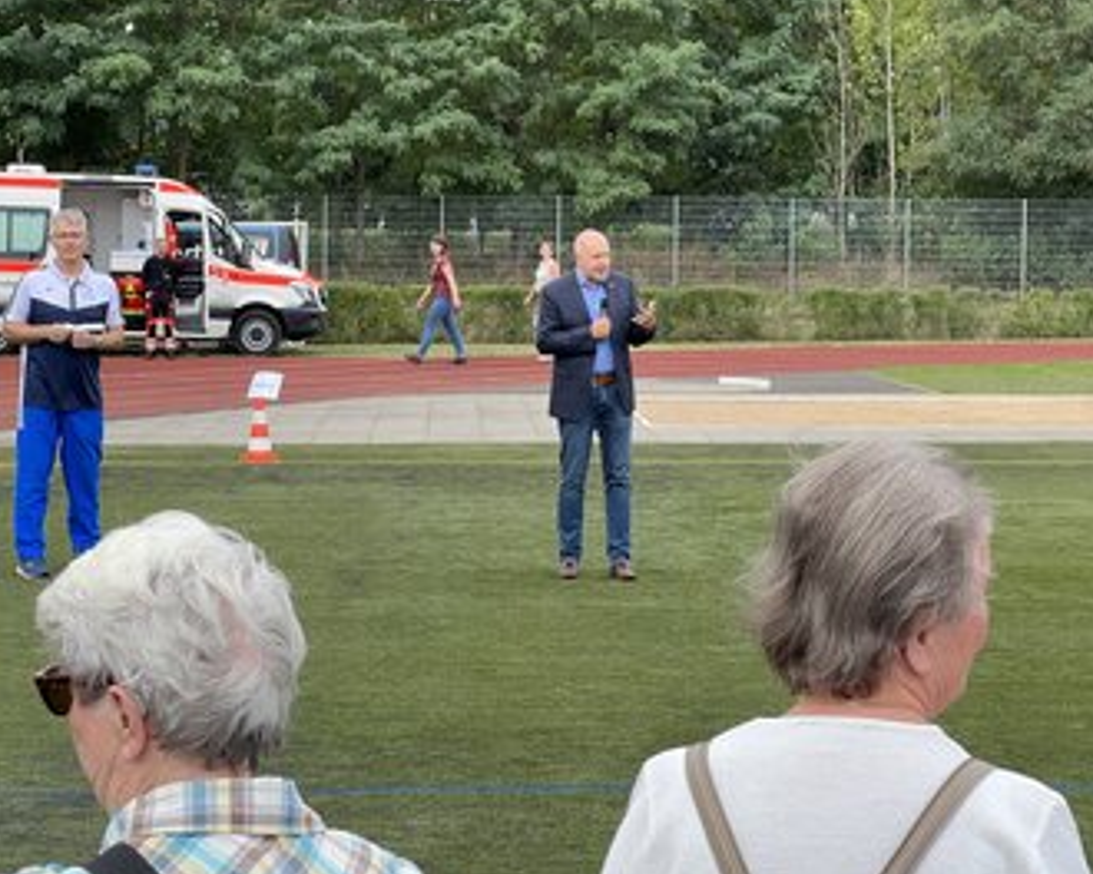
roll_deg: -0.4
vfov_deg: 16.9
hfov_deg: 21.0
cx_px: 550
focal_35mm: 91
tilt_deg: -2.9
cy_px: 404
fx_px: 2944
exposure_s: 1/159
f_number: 2.8
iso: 32
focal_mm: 9
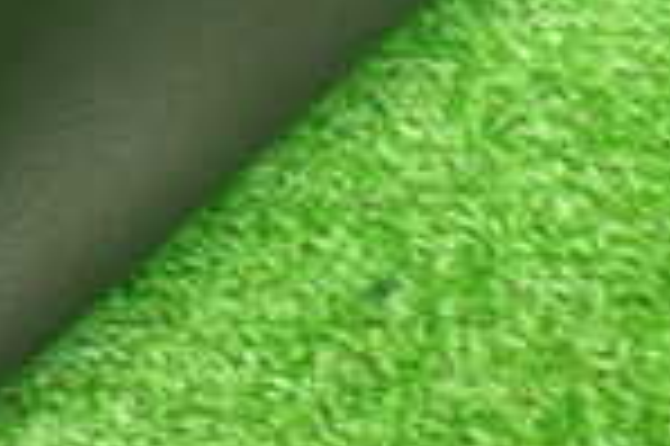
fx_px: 2956
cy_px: -221
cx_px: -283
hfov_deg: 12.4
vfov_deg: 8.4
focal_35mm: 159
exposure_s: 1/40
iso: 400
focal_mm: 6.83
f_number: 2.7
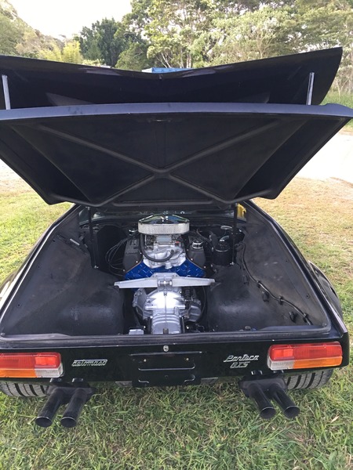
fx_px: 394
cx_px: 176
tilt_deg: -18.5
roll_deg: -1.8
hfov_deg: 48.2
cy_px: 235
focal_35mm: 29
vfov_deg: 61.7
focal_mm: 4.15
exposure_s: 1/17
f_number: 2.2
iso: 80
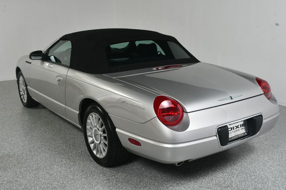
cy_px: 95
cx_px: 143
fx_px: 310
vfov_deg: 34.2
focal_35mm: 39
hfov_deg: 49.6
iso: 100
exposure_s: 1/160
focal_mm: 26
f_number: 13
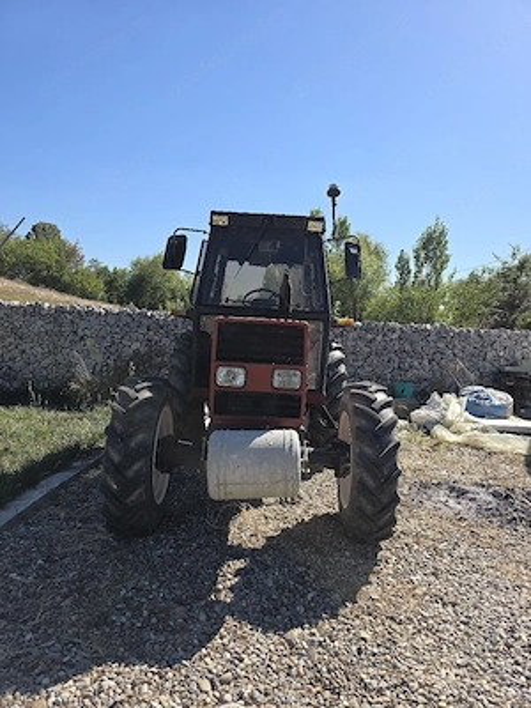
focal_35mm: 23
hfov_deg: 58.9
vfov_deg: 73.9
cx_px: 266
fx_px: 470
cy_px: 354
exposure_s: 1/667
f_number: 1.7
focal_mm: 6.3
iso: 12
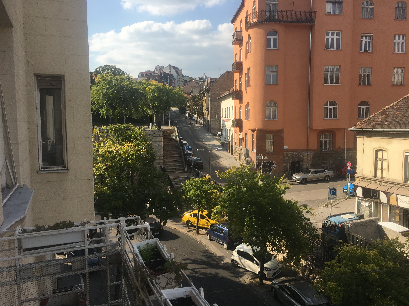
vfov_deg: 48.2
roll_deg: -0.2
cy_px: 153
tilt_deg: -5.0
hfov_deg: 61.7
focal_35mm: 29
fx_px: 343
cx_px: 204
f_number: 2.2
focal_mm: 4.15
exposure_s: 1/1241
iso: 25
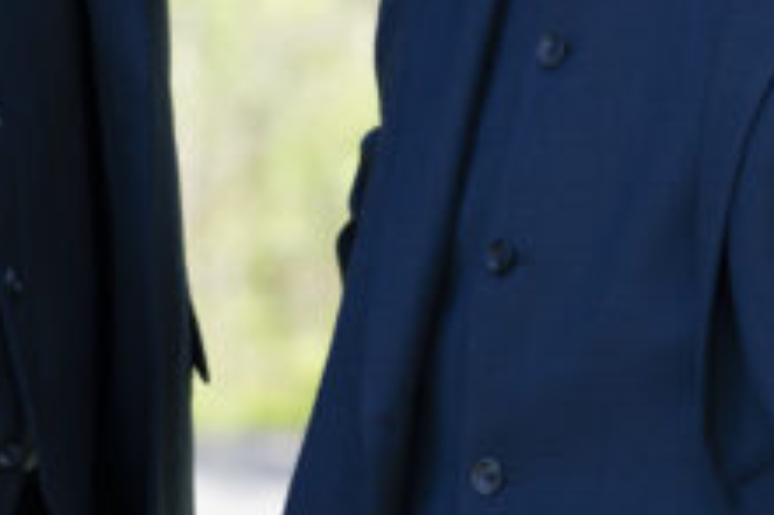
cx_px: 144
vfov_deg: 3.3
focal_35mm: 417
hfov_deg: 4.9
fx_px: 8959
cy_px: -387
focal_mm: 90
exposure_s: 1/125
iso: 160
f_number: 4.5
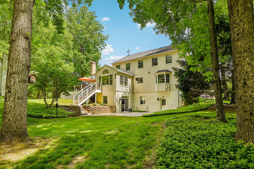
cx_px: 127
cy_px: 84
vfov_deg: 63.2
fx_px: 138
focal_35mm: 20
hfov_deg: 85.4
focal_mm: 19.5
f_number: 8
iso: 100
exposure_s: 1/160
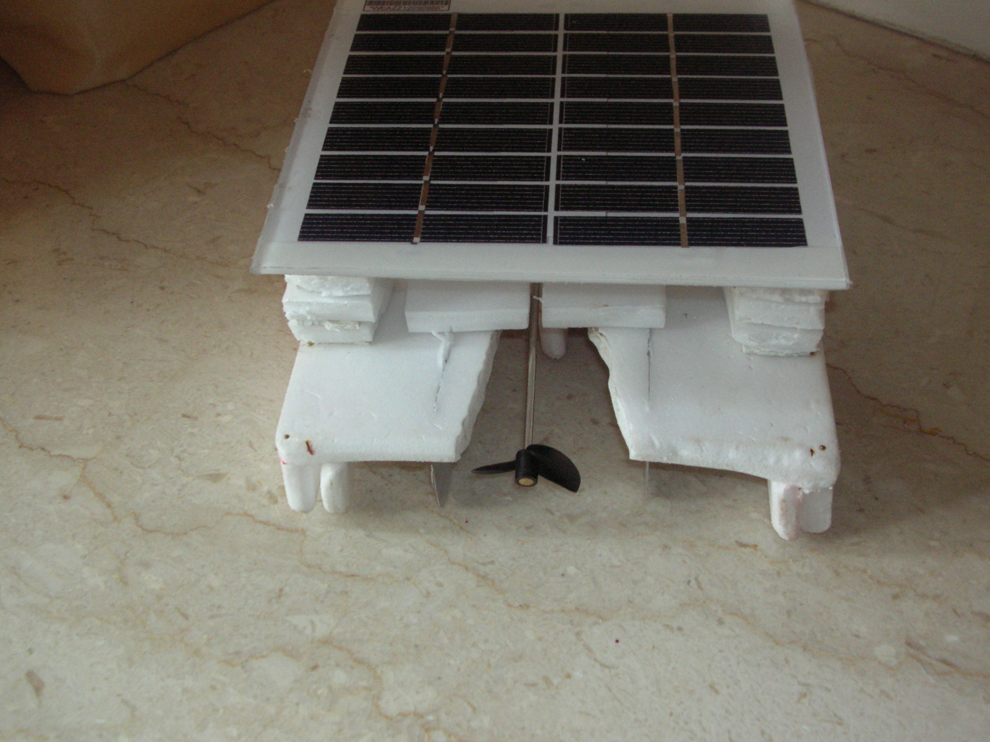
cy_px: 371
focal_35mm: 45
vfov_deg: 32.2
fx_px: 1287
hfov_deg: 42.1
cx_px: 495
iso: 200
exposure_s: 1/29.8
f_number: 3.1
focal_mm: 7.5
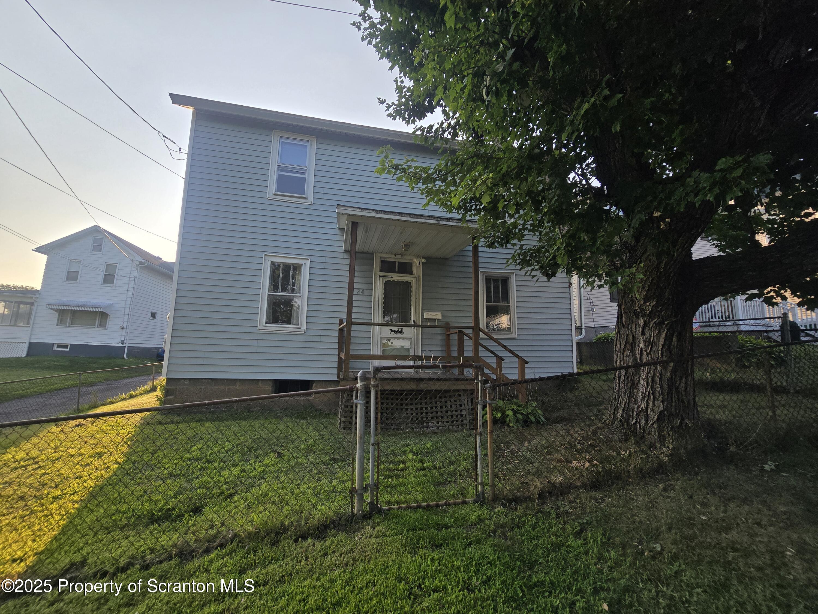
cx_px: 409
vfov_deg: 89.9
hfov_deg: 106.2
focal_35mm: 13
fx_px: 307
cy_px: 307
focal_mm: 2.2
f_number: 2.2
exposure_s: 1/771
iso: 50
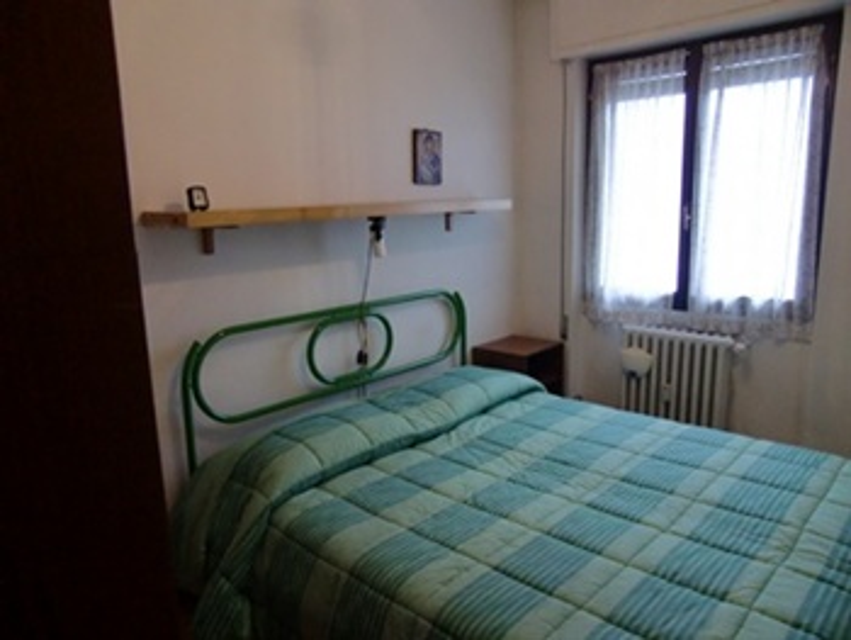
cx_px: 426
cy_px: 320
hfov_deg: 71.6
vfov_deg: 56.9
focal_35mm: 24
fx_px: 590
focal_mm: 4.3
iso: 400
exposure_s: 1/30
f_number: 3.2
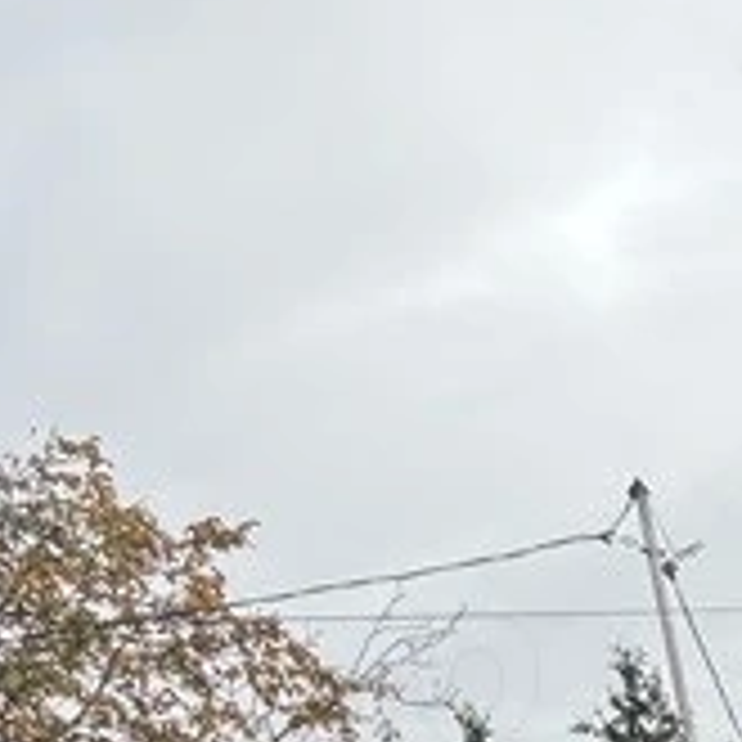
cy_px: 1003
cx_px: 1520
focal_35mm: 75
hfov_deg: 16.7
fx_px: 1819
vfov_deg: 20.7
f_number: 2.2
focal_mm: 2.22
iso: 64
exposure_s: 1/490
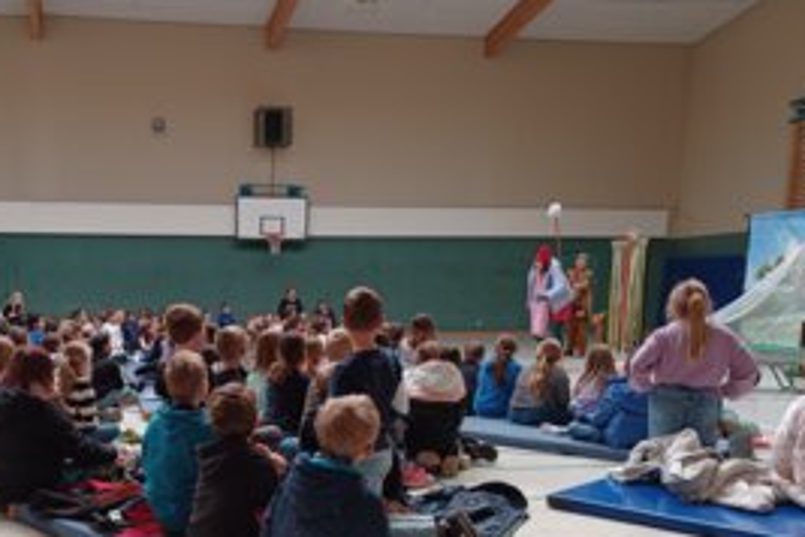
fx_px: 872
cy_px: 428
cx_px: 223
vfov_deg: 33.2
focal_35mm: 39
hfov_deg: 48.1
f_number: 1.8
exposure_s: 1/50
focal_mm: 4.6
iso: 200
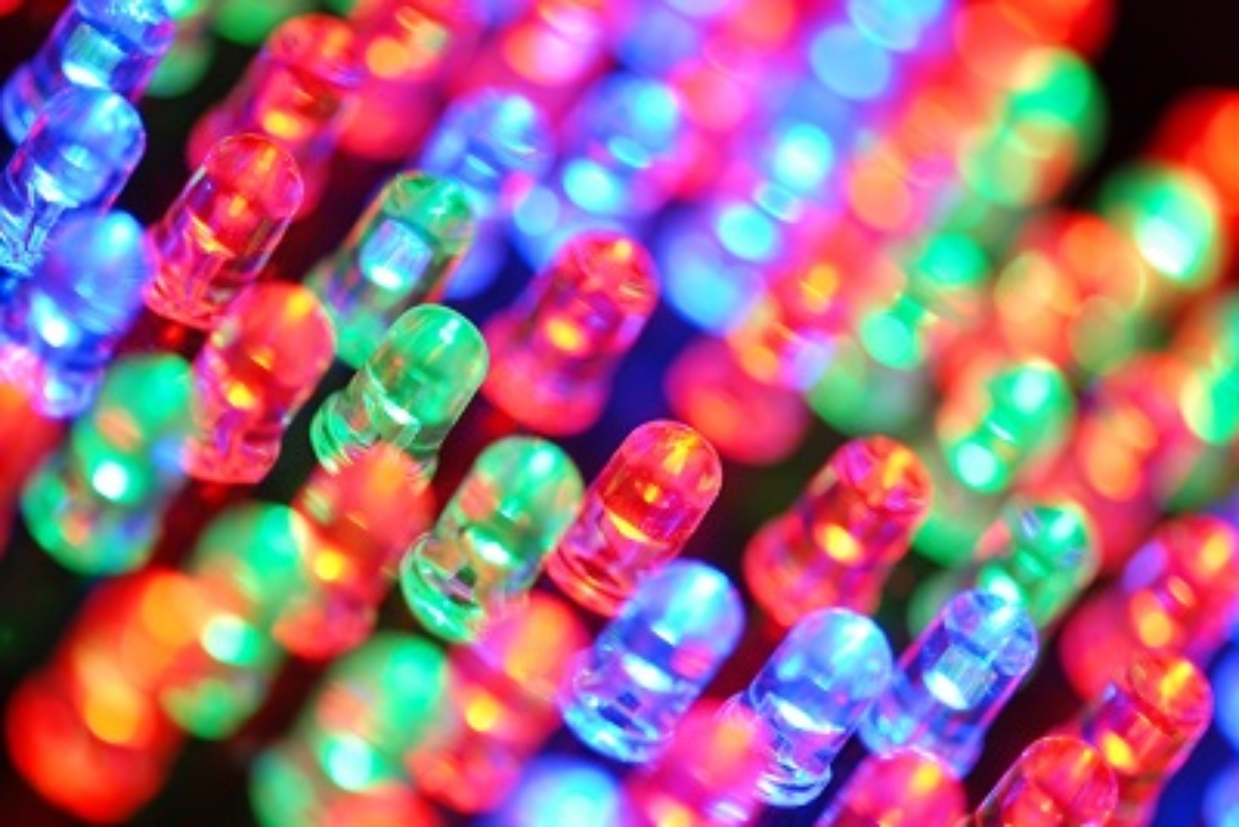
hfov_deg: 13.0
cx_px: 620
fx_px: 5422
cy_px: 414
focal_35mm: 158
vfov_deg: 8.7
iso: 100
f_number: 3.3
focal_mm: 105
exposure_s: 1/125
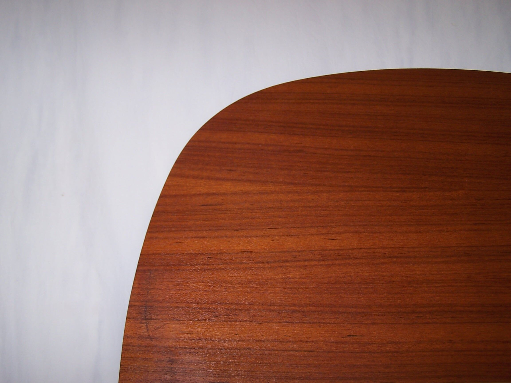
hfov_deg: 49.0
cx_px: 256
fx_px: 561
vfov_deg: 37.7
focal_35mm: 38
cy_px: 192
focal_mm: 6.3
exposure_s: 1/60
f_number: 2.8
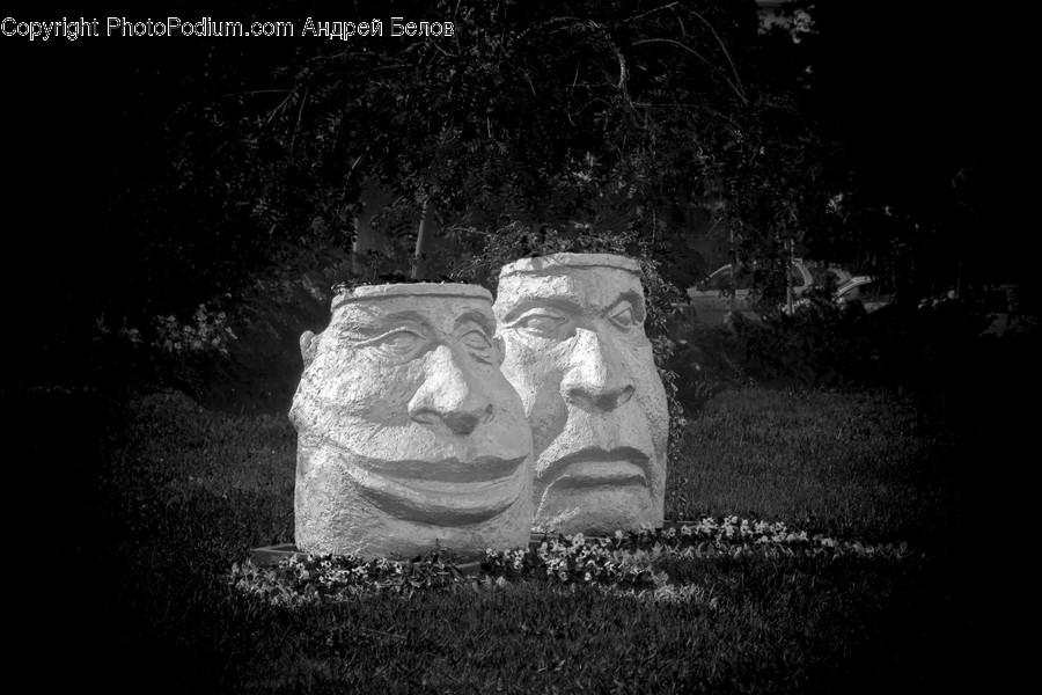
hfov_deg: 20.9
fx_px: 2822
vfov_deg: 14.0
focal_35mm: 98
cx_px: 521
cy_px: 348
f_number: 4.8
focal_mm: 65
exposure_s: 1/500
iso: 100
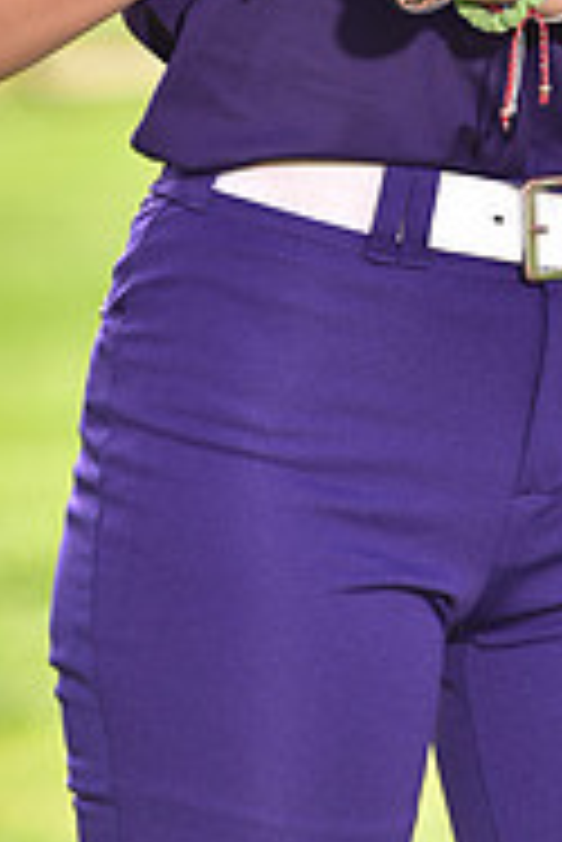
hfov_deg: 2.5
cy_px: -446
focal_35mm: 543
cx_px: 321
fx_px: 12691
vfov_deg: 3.8
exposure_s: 1/250
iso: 100
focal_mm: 175
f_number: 5
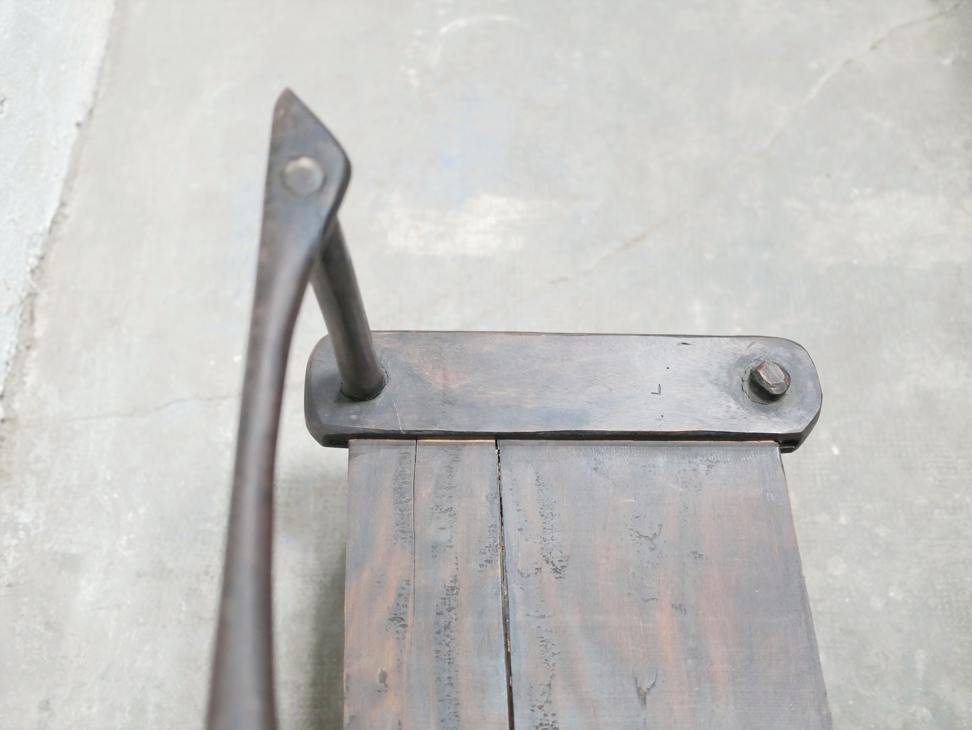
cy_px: 365
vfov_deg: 36.0
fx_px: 1124
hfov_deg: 46.8
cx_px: 486
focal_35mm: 40
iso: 2500
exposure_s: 1/60
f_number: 1.7
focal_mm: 20
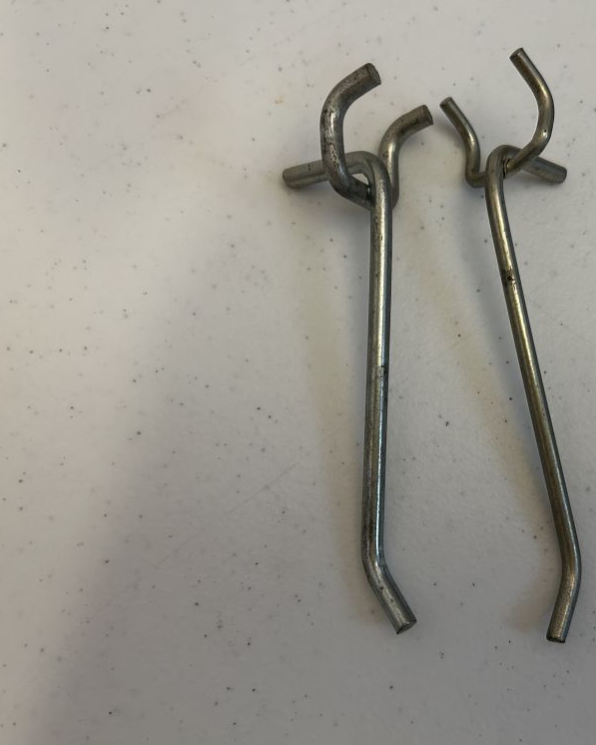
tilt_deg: -77.8
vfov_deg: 52.8
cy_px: 372
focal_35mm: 34
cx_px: 447
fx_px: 750
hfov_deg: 42.1
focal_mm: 5.7
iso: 200
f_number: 1.5
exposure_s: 1/60
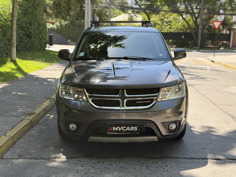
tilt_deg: -8.3
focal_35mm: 48
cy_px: 88
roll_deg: -1.4
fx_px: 327
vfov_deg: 30.3
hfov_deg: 39.7
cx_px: 118
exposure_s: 1/687
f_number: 1.78
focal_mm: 6.76
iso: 64
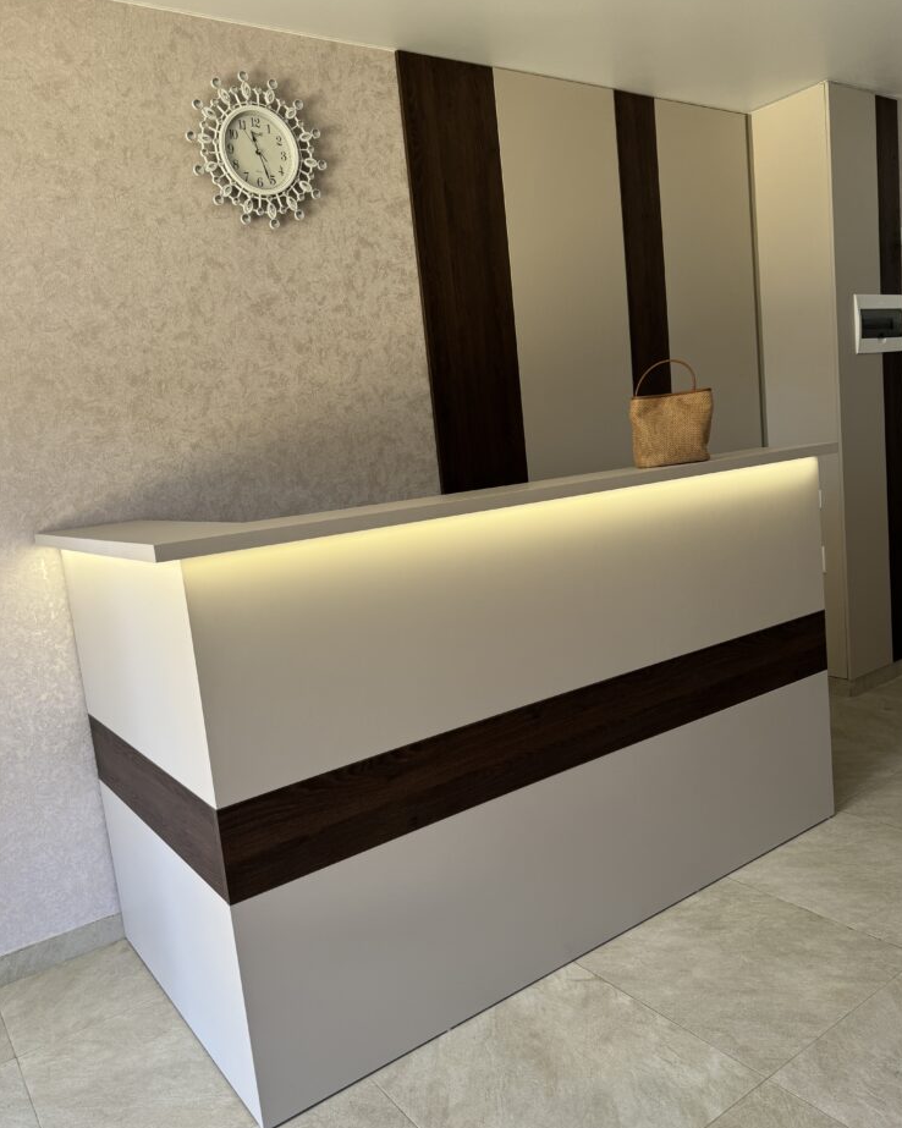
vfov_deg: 66.0
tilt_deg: -8.1
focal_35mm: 26
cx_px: 446
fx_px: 868
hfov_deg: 54.9
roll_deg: +5.8
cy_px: 569
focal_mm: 6.76
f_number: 1.78
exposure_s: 1/121
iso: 80
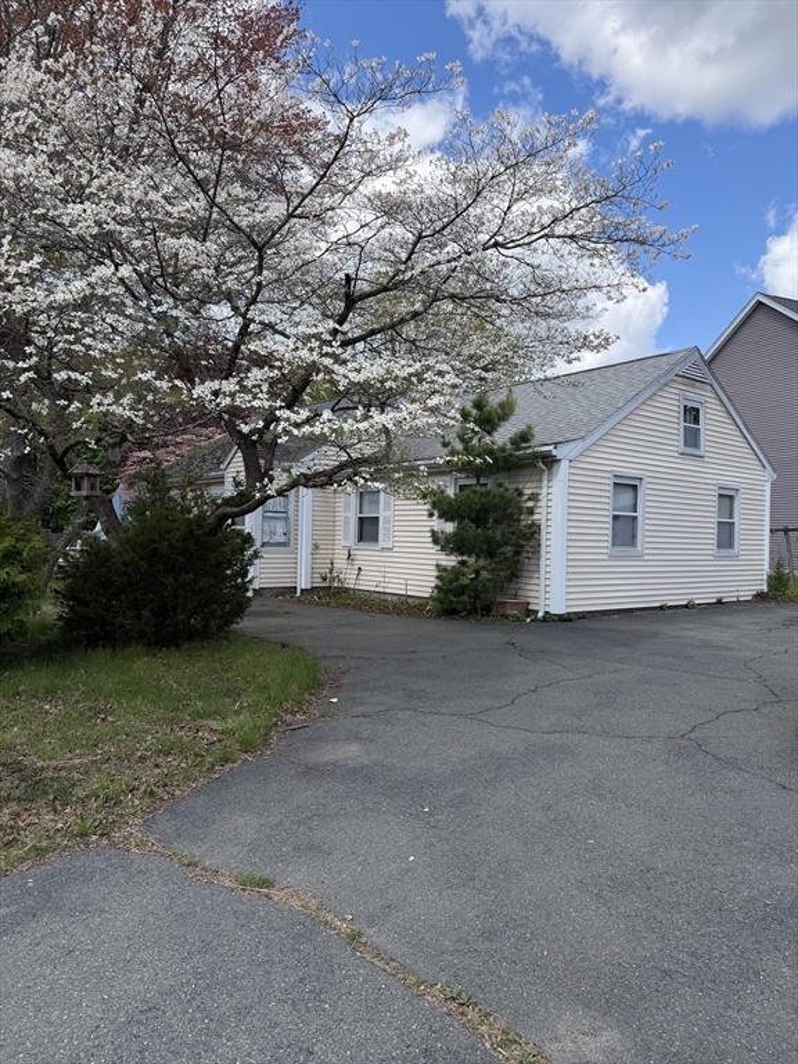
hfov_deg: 56.8
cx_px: 399
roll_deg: -2.1
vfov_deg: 71.6
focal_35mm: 24
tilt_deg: +0.1
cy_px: 532
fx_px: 738
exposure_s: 1/2370
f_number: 1.78
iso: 80
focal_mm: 6.76
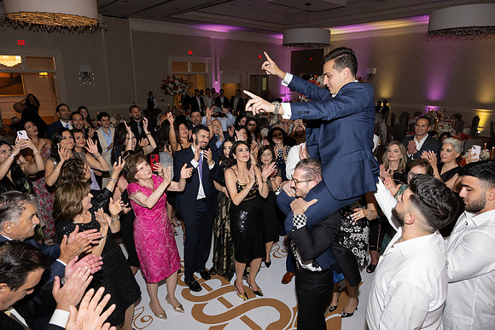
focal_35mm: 24
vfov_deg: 53.2
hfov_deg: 73.7
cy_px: 165
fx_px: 330
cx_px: 248
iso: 800
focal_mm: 24
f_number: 5.6
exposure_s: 1/100
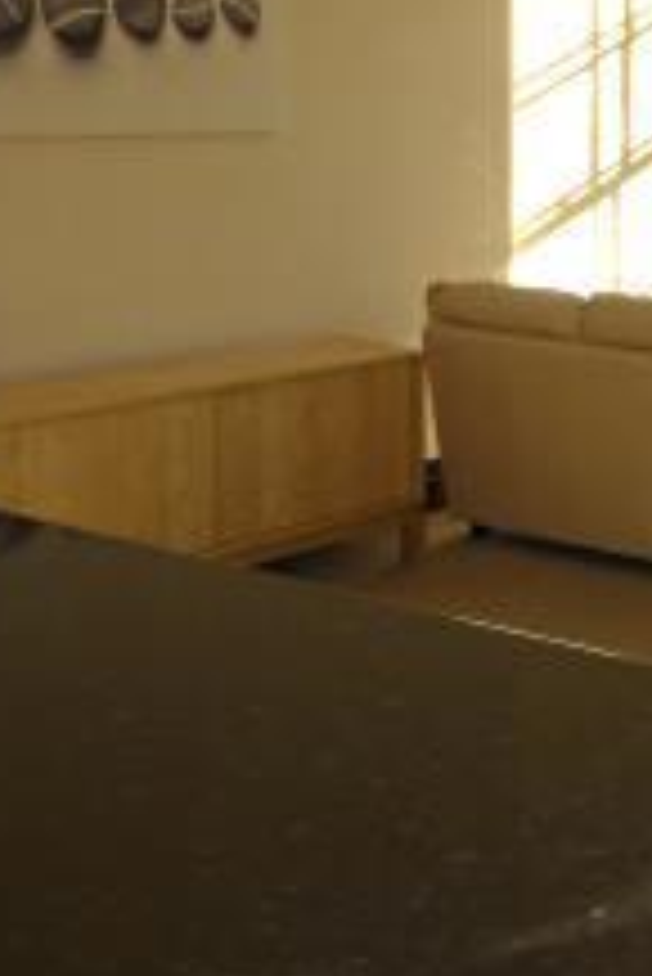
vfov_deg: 31.6
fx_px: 1682
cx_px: 1151
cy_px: 214
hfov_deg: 17.9
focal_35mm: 62
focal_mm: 4.3
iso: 100
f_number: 4
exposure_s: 1/125
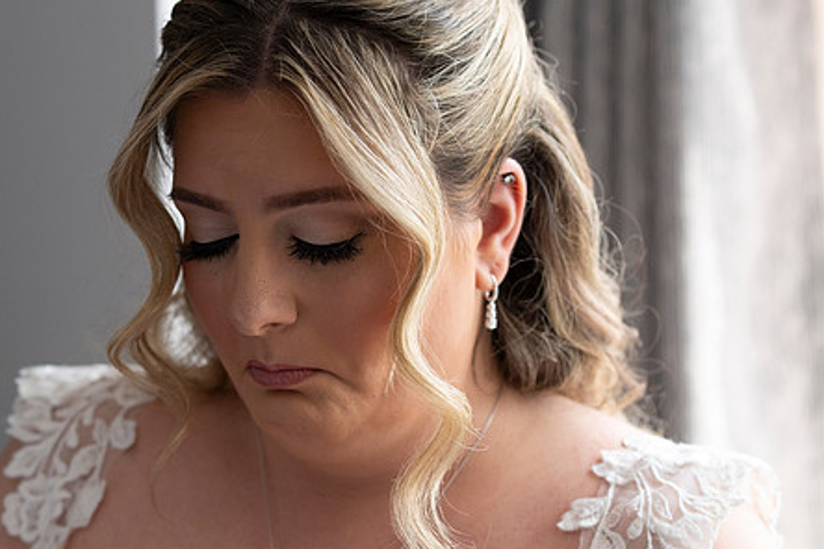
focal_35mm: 111
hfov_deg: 18.4
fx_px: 2540
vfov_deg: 12.3
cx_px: 332
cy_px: 326
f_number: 4
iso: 1600
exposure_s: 1/800
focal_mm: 85
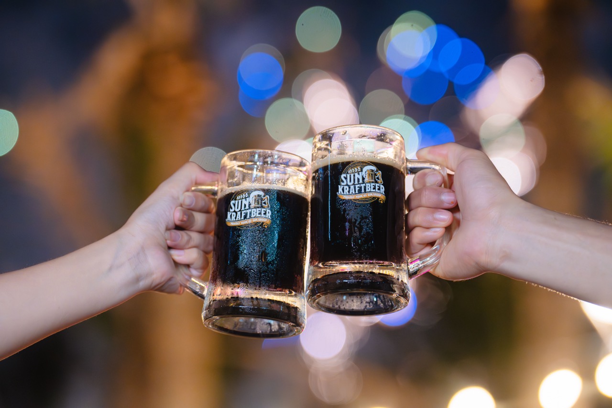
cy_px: 204
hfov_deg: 17.8
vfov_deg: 11.9
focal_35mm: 115
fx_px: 1955
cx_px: 306
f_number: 3.2
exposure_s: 1/80
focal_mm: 115
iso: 5000
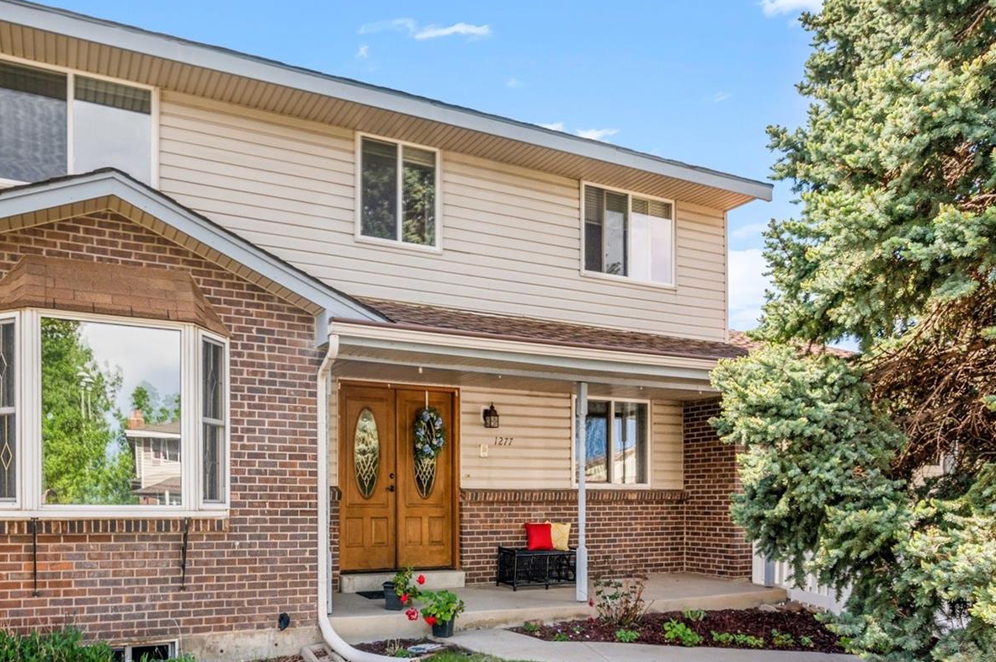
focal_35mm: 23
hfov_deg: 75.0
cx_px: 381
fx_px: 636
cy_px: 428
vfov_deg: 54.1
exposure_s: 1/40
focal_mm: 17
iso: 400
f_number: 8
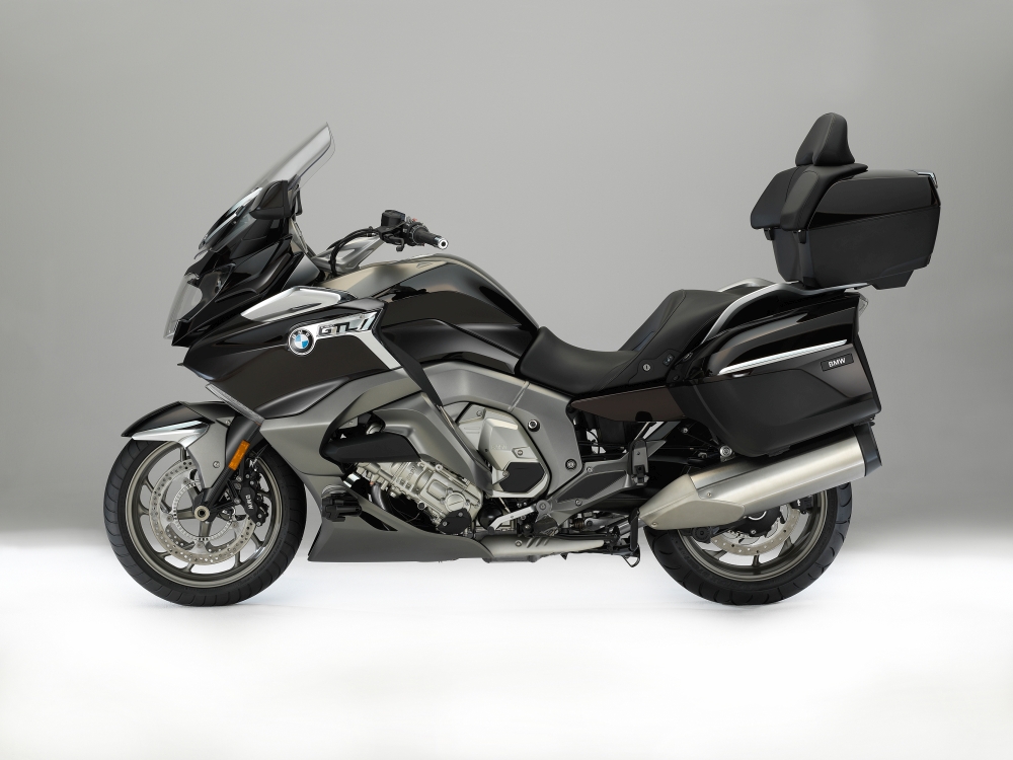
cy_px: 380
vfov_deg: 18.9
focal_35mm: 78
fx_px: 2283
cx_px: 506
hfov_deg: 25.0
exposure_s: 1/180
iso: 100
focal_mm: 100
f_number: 13
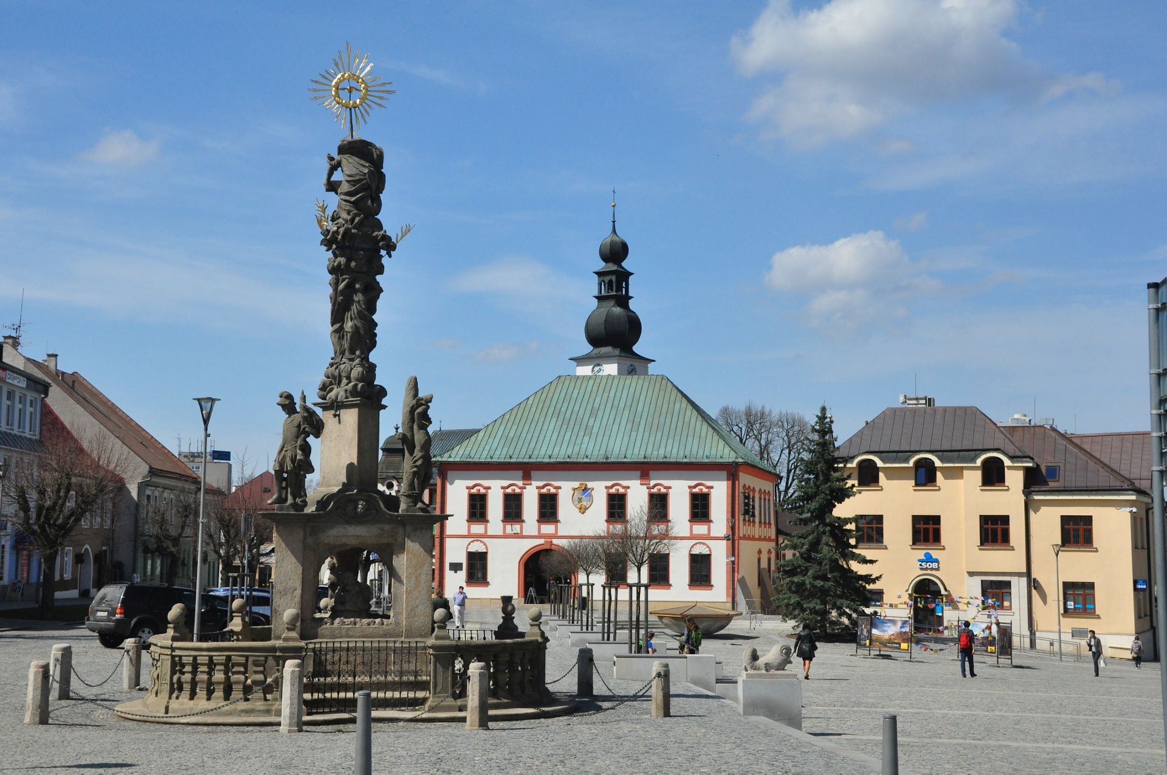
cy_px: 388
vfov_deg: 28.0
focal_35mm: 48
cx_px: 584
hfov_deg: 41.2
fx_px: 1554
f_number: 11
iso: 800
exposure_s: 1/640
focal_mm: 32
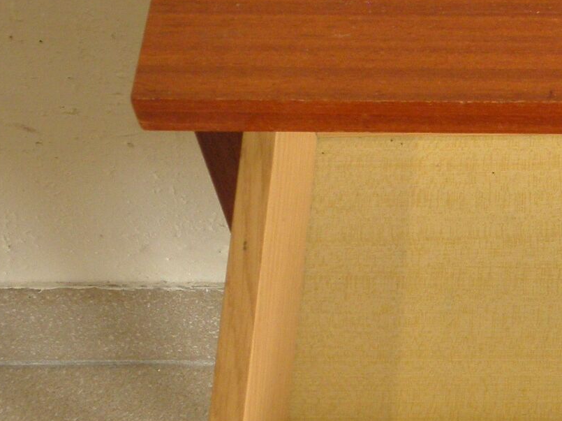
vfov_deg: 10.6
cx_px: 853
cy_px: 182
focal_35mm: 140
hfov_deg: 13.3
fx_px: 2272
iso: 100
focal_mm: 7.9
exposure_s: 1/40
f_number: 3.9
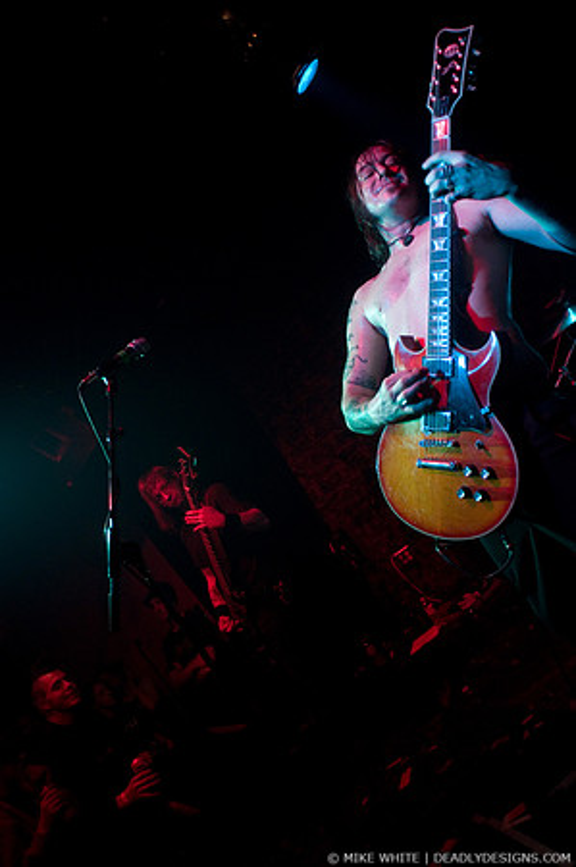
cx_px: 288
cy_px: 434
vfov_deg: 62.0
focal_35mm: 30
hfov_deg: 43.5
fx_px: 722
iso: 1250
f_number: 2.8
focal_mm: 20
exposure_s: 1/60
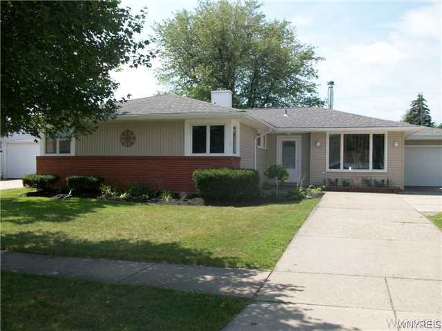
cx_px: 221
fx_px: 434
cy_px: 166
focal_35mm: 34
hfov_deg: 54.0
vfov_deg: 41.8
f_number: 2.8
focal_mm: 5.7
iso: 64
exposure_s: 1/676
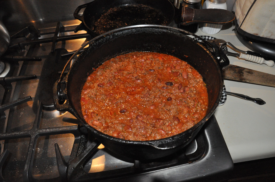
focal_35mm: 27
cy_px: 91
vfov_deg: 47.8
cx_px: 138
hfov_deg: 67.4
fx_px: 206
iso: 3200
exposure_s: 1/60
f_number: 5.6
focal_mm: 18
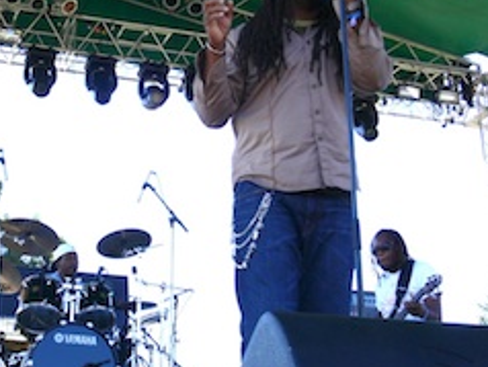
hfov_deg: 28.3
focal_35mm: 68
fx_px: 960
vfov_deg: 21.6
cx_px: 148
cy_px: 148
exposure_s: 1/100
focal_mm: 9.6
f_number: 5.6
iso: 80
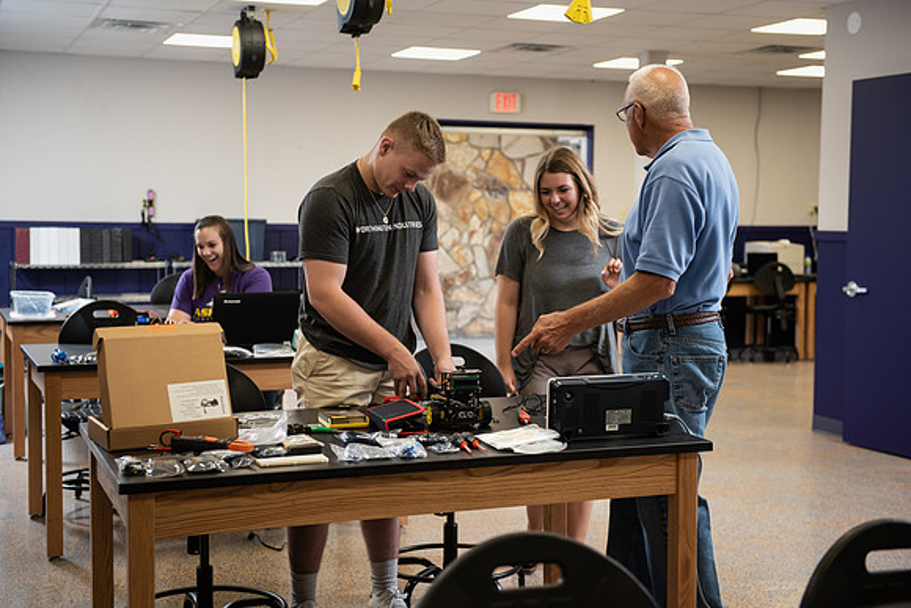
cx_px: 456
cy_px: 304
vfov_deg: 24.6
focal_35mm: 55
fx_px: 1392
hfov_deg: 36.2
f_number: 3.5
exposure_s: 1/200
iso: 800
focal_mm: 55
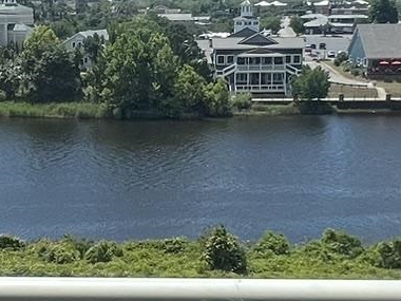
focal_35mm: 70
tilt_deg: -12.0
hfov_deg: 27.5
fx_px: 811
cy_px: 167
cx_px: 115
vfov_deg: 21.0
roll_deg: +0.6
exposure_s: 1/1783
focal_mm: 1.57
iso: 32
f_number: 1.8
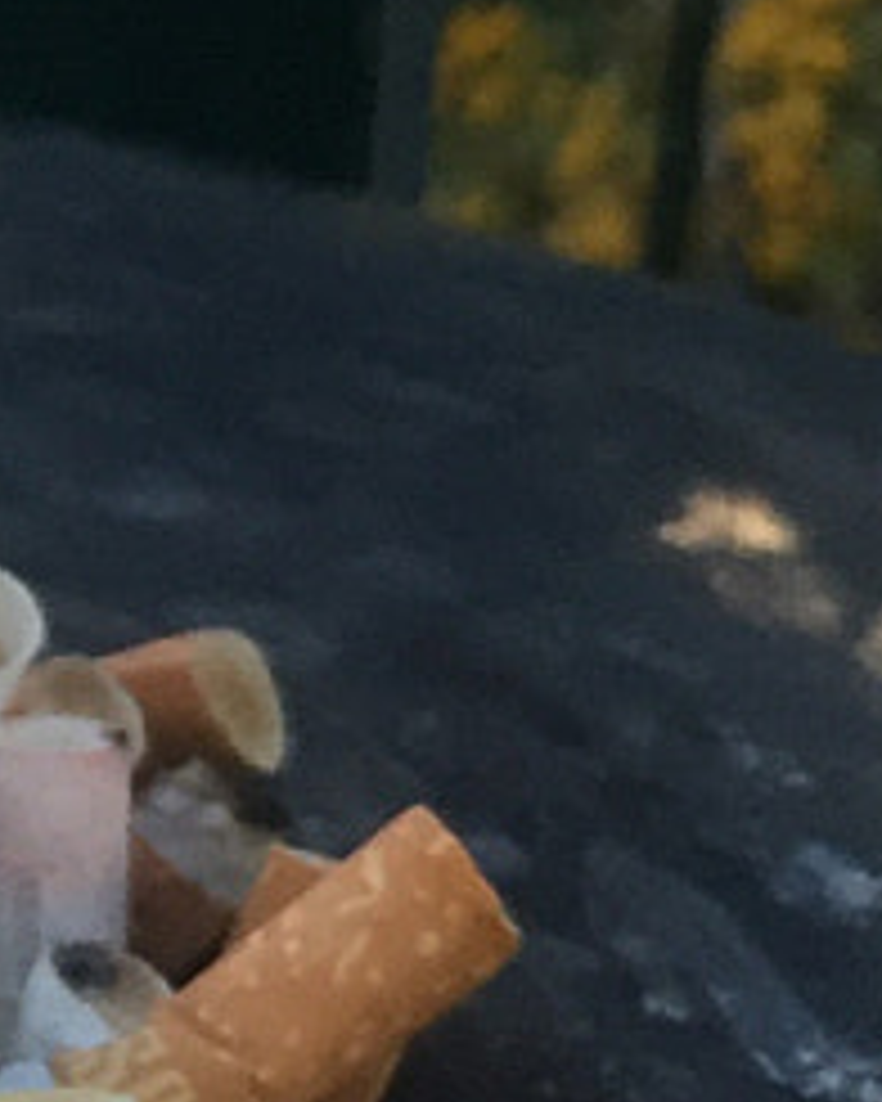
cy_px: -477
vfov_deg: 10.1
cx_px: -1098
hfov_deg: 7.9
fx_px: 6037
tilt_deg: -18.3
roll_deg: -3.5
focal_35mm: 185
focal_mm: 4.15
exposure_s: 1/33
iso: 100
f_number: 2.2
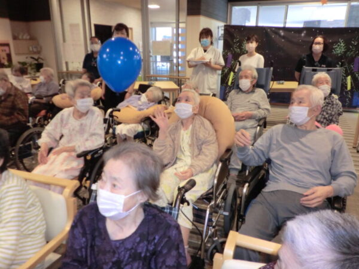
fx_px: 270
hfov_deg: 67.3
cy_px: 134
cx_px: 180
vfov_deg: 53.1
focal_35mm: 26
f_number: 2.8
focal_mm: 4.7
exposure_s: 1/60
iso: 320
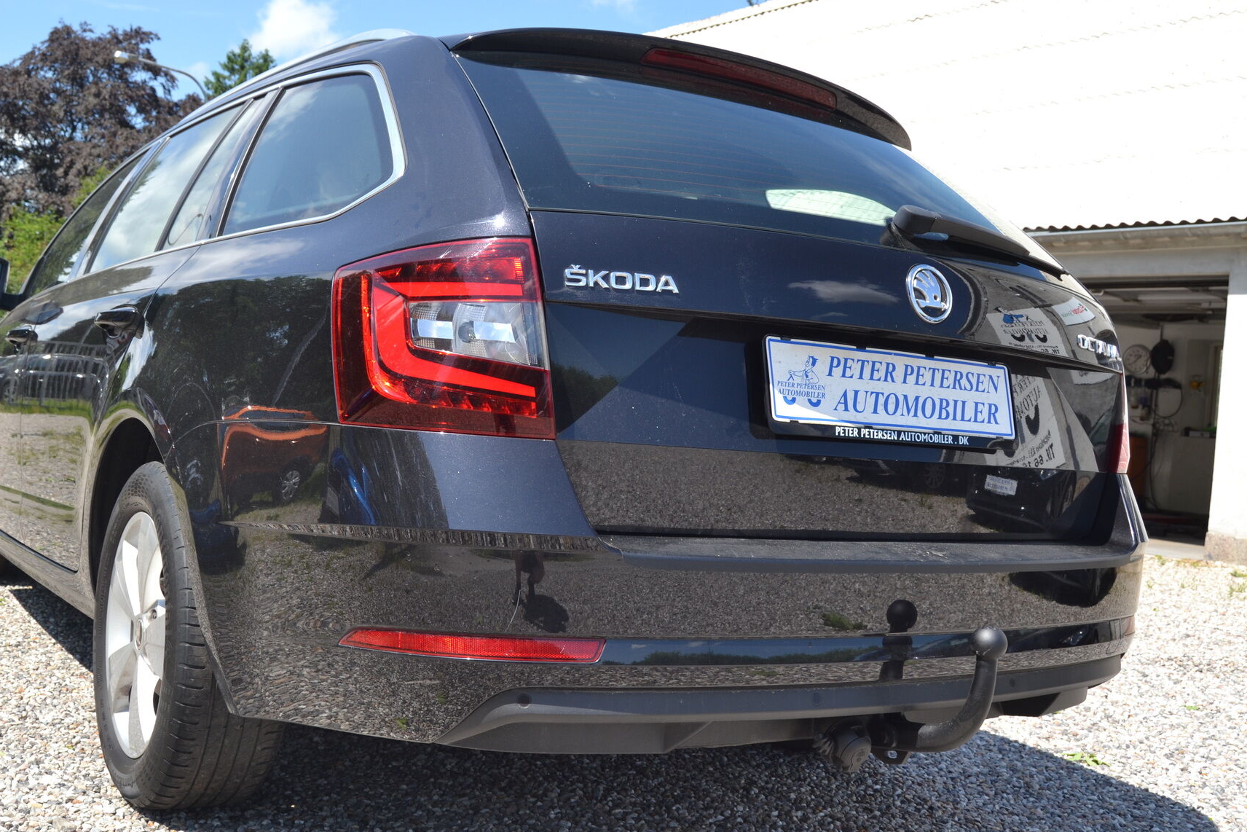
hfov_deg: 51.8
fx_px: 1282
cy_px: 444
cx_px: 562
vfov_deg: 35.9
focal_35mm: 37
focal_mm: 22
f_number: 7.1
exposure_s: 1/200
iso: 100
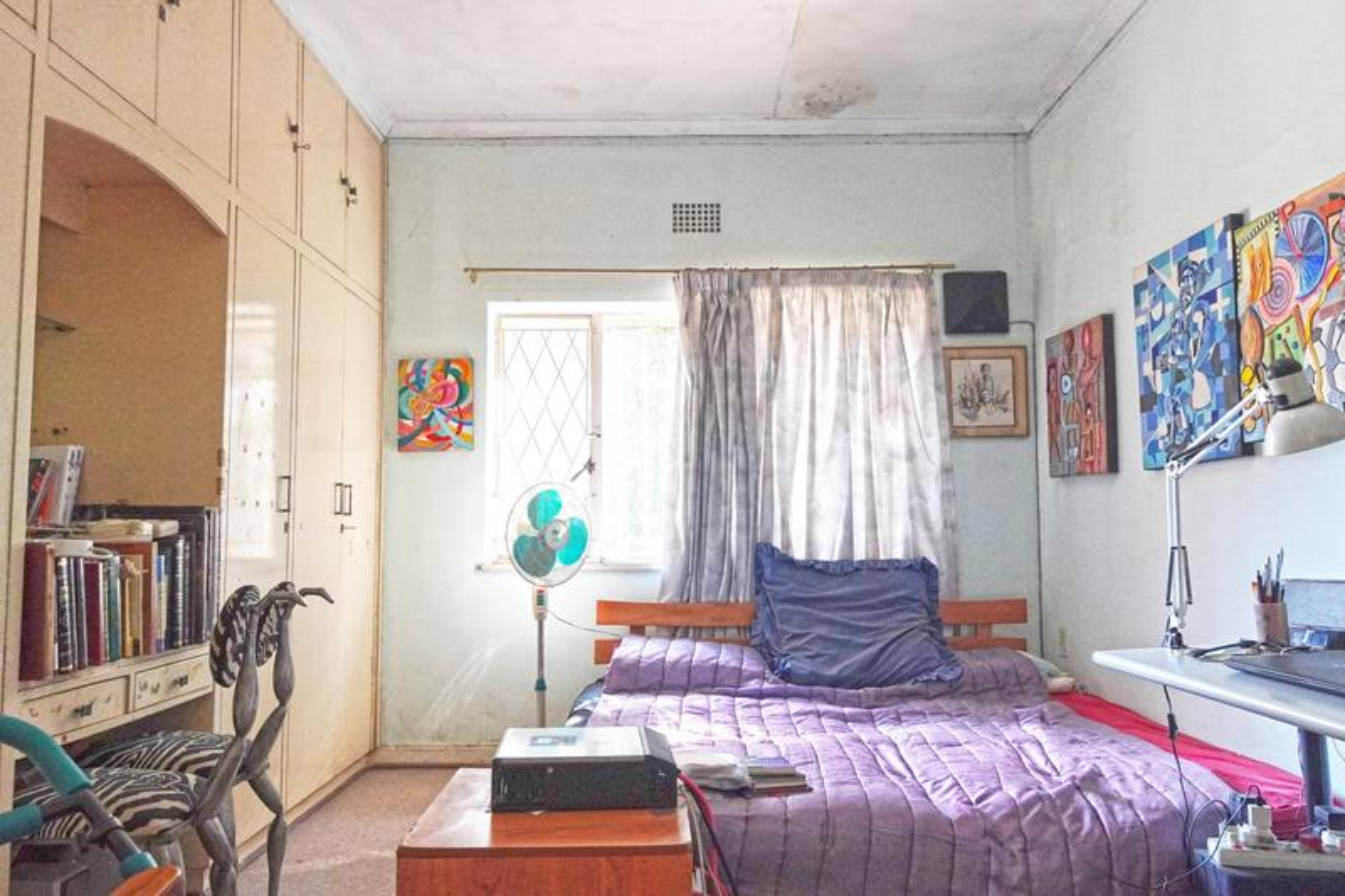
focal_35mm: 24
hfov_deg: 73.8
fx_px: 896
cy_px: 448
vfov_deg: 53.1
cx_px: 672
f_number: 4
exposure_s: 1/160
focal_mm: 16
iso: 1600
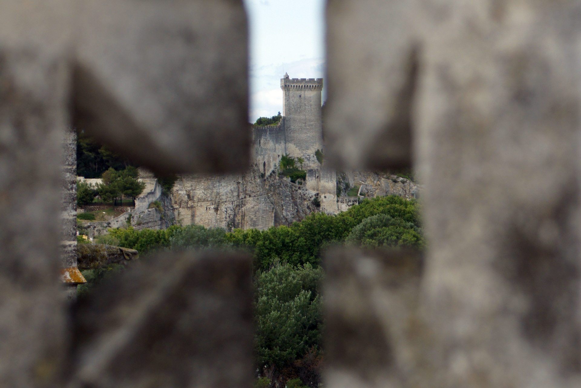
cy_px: 194
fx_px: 1937
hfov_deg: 17.1
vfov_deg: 11.4
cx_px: 290
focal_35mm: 120
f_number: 8
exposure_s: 1/125
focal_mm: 80
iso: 200
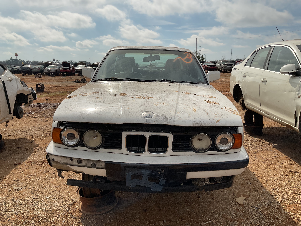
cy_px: 113
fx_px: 252
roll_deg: +0.8
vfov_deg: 48.2
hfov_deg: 61.7
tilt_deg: -8.2
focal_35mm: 29
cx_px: 150
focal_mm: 3
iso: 16
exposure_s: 1/3788
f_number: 1.8
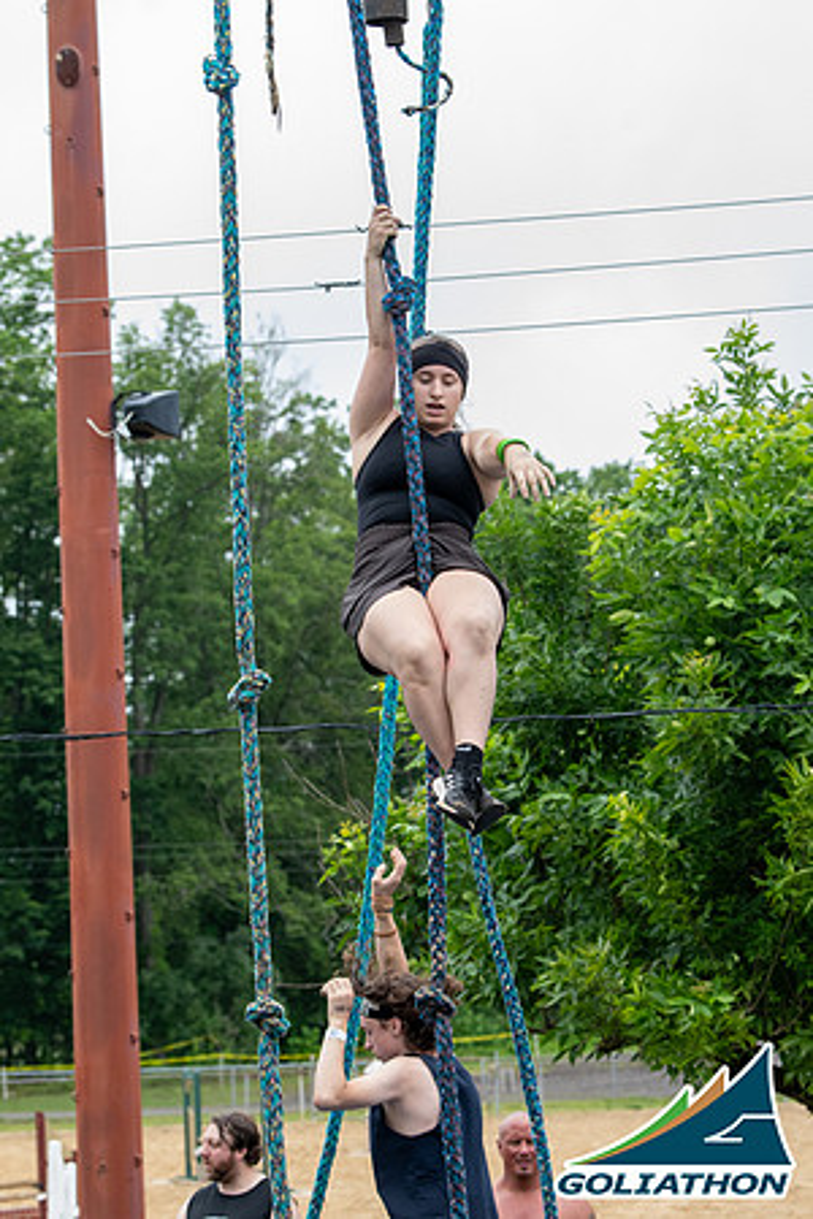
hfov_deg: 10.2
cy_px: 610
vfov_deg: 15.2
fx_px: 4573
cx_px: 406
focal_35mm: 135
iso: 1250
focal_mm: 90
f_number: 5.6
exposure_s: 1/800
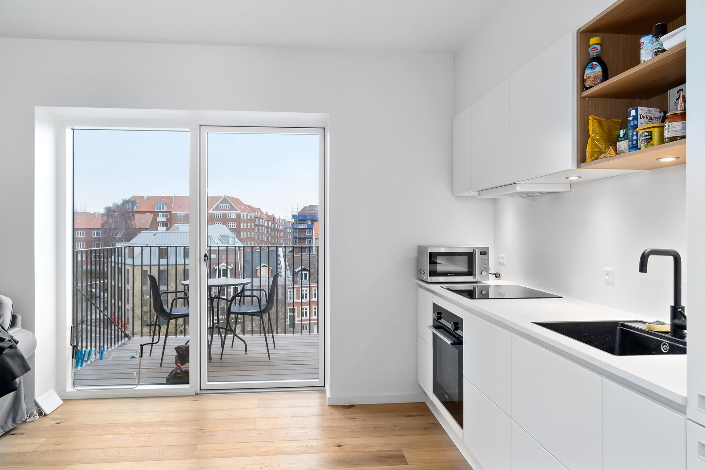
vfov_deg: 53.1
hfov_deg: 73.7
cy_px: 235
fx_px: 470
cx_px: 352
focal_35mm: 24
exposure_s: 1/3
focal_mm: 16
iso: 200
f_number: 8
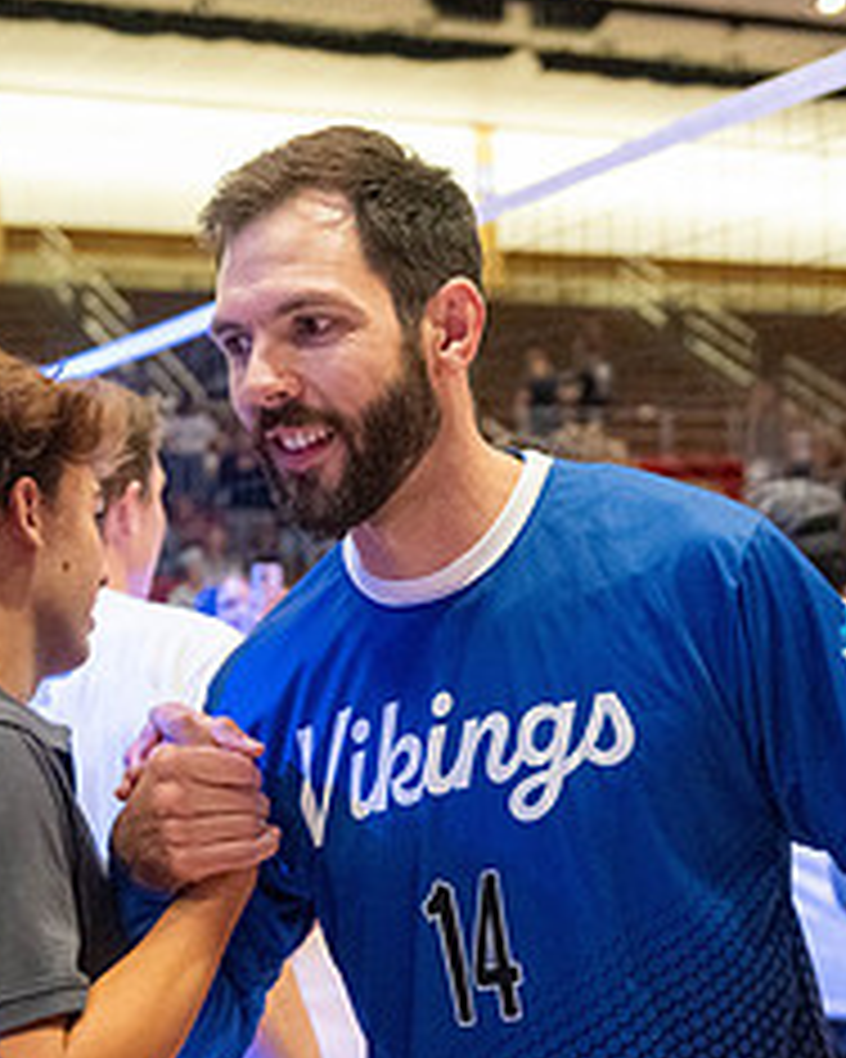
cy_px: 655
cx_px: 549
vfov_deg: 25.7
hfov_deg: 20.6
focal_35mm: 74
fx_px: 2316
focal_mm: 32
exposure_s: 1/640
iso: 6400
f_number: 2.8
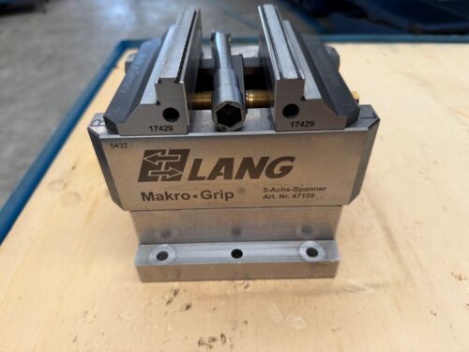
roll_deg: +1.3
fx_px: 325
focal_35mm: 24
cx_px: 234
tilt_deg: -40.1
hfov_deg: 71.6
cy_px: 176
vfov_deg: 56.8
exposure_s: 1/121
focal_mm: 6.76
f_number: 1.78
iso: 160
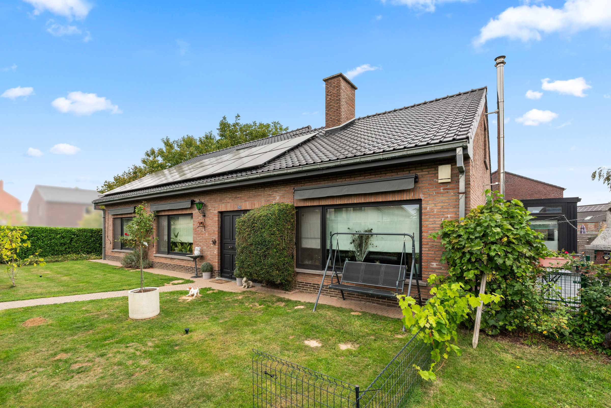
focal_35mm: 16
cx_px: 306
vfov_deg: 73.8
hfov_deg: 96.7
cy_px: 204
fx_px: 272
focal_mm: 16
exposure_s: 1/125
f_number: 11
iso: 800
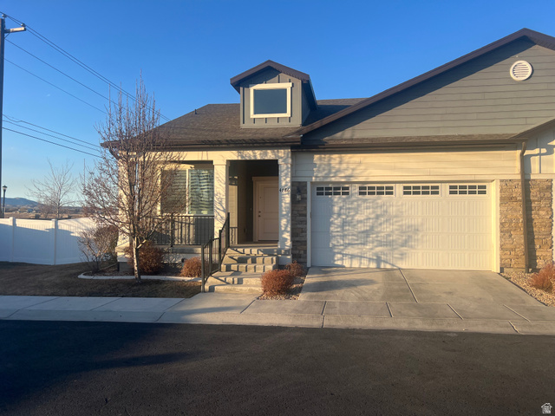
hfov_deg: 67.3
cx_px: 278
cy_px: 208
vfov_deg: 53.1
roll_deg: -0.7
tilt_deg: -0.8
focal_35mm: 26
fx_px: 417
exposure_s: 1/1934
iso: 50
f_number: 1.5
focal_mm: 5.7
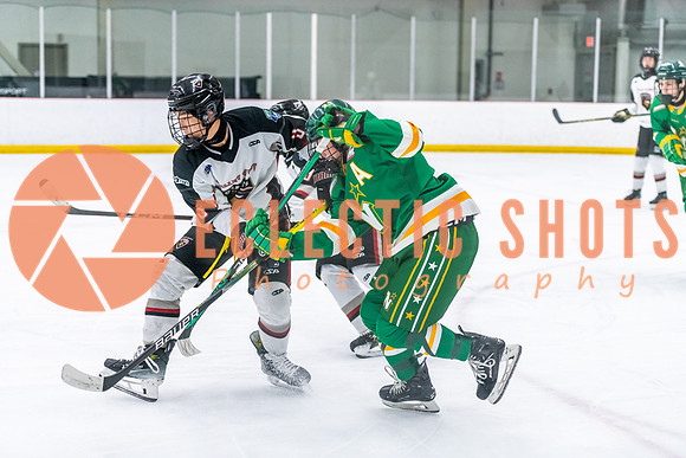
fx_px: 1334
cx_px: 343
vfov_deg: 19.5
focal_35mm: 70
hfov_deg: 28.8
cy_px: 229
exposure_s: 1/800
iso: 4000
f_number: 2.8
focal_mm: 70
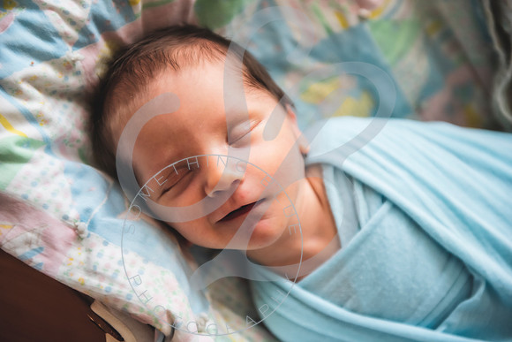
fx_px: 996
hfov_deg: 28.8
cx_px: 256
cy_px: 171
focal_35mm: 70
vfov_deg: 19.5
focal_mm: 70
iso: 1000
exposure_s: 1/125
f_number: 2.8
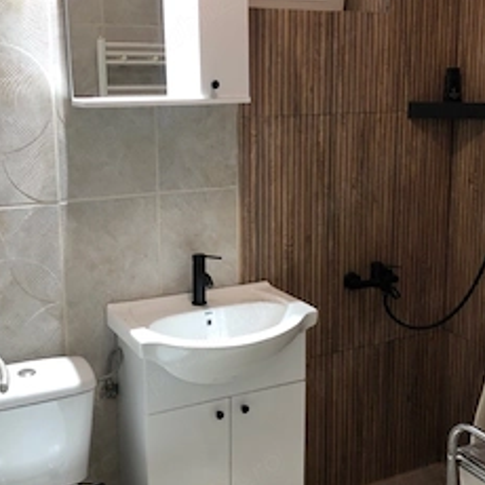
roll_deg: +0.4
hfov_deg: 39.2
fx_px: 682
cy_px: 200
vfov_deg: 39.0
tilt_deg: -8.8
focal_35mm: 43
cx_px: 255
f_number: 1.8
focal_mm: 3.99
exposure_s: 1/17
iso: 40
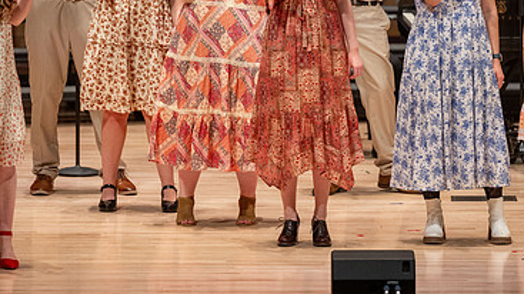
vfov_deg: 3.5
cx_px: 234
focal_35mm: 349
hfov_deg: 6.2
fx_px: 4847
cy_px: 35
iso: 2000
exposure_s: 1/500
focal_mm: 200
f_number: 2.8
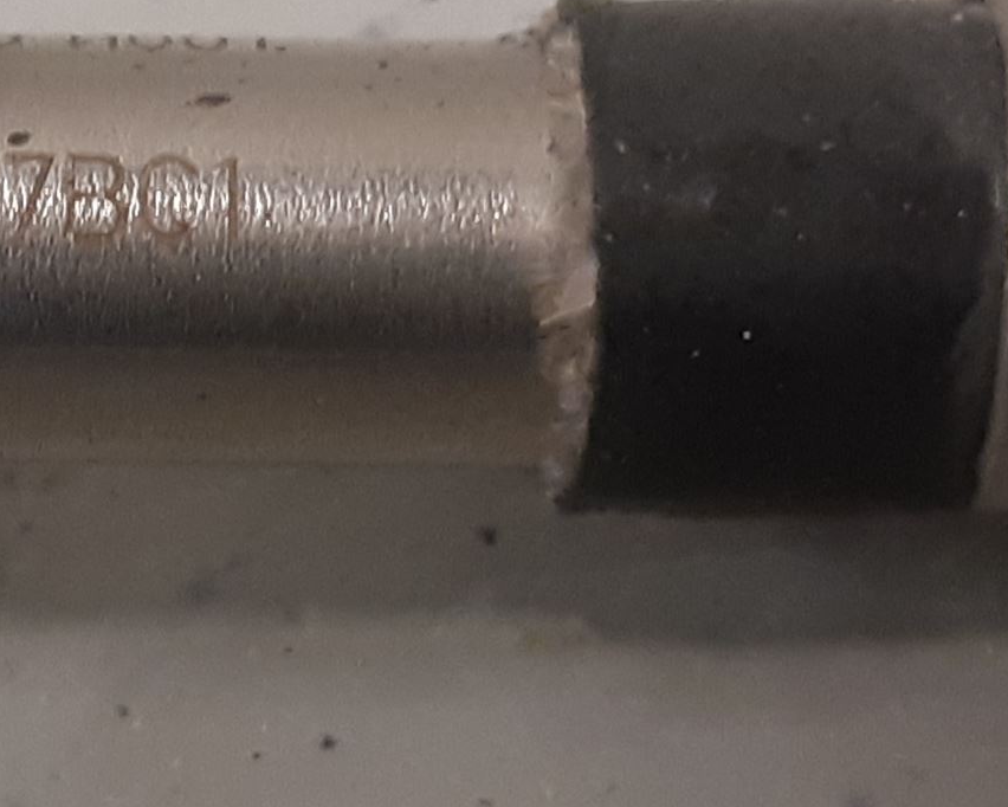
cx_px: 15
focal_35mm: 61
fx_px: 1820
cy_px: 240
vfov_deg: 24.8
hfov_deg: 29.1
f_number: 1.7
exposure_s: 1/50
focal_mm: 3.93
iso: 200
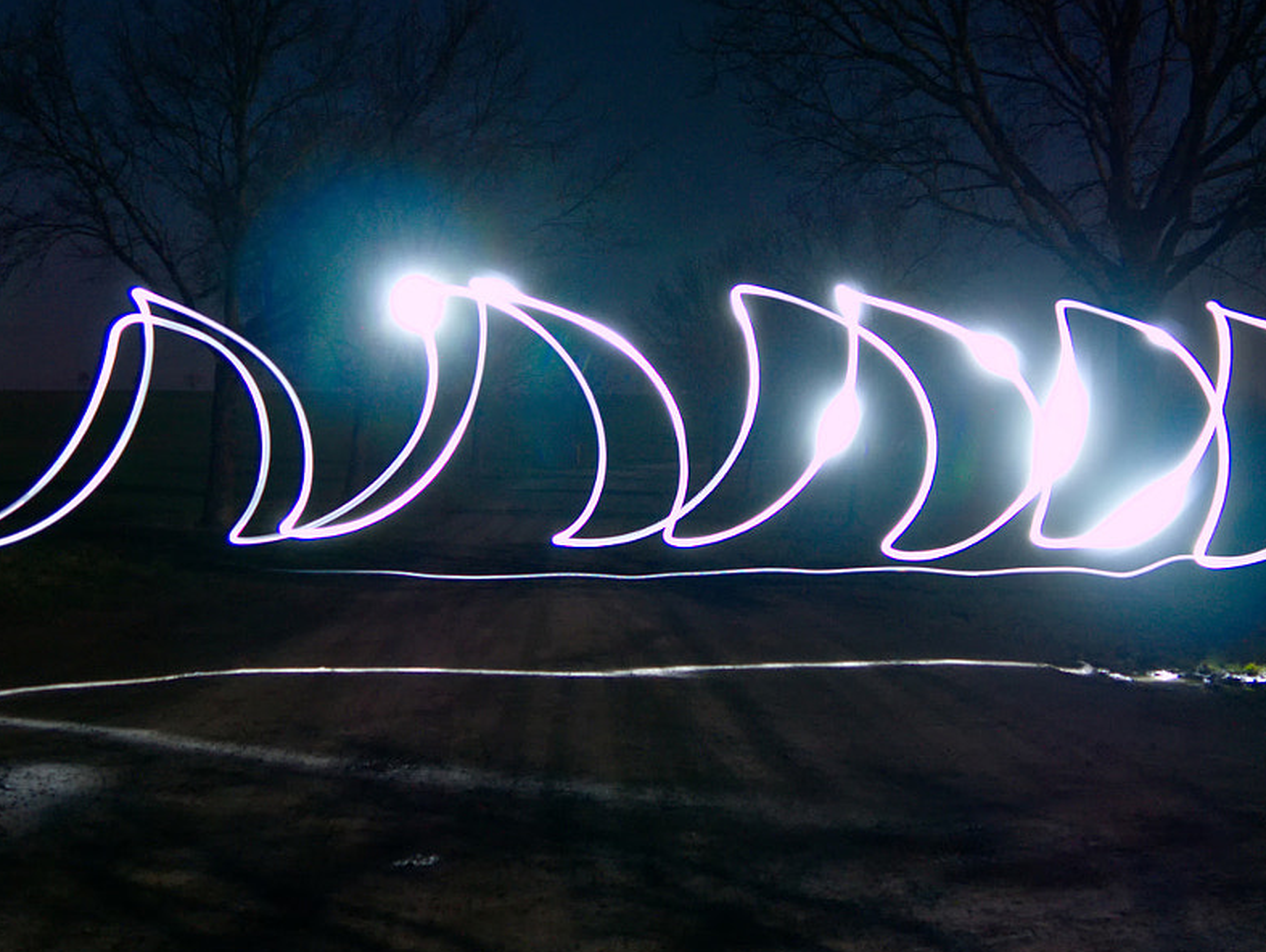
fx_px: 2233
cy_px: 398
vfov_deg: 24.0
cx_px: 698
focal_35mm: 61
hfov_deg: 31.6
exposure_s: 18
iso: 100
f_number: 3.6
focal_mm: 15
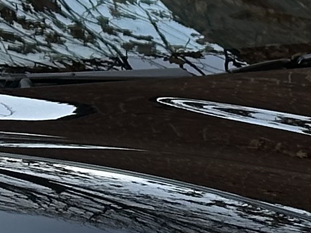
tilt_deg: -8.5
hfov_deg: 5.9
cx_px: 531
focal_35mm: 331
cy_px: 385
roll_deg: -1.2
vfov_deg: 4.5
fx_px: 2974
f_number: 1.78
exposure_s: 1/395
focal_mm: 6.86
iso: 64
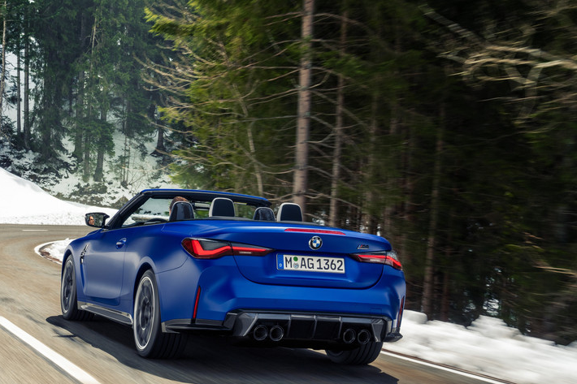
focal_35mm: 71
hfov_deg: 28.2
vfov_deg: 19.2
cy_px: 162
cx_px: 174
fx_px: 1138
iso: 100
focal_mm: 42
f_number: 10
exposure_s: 1/40
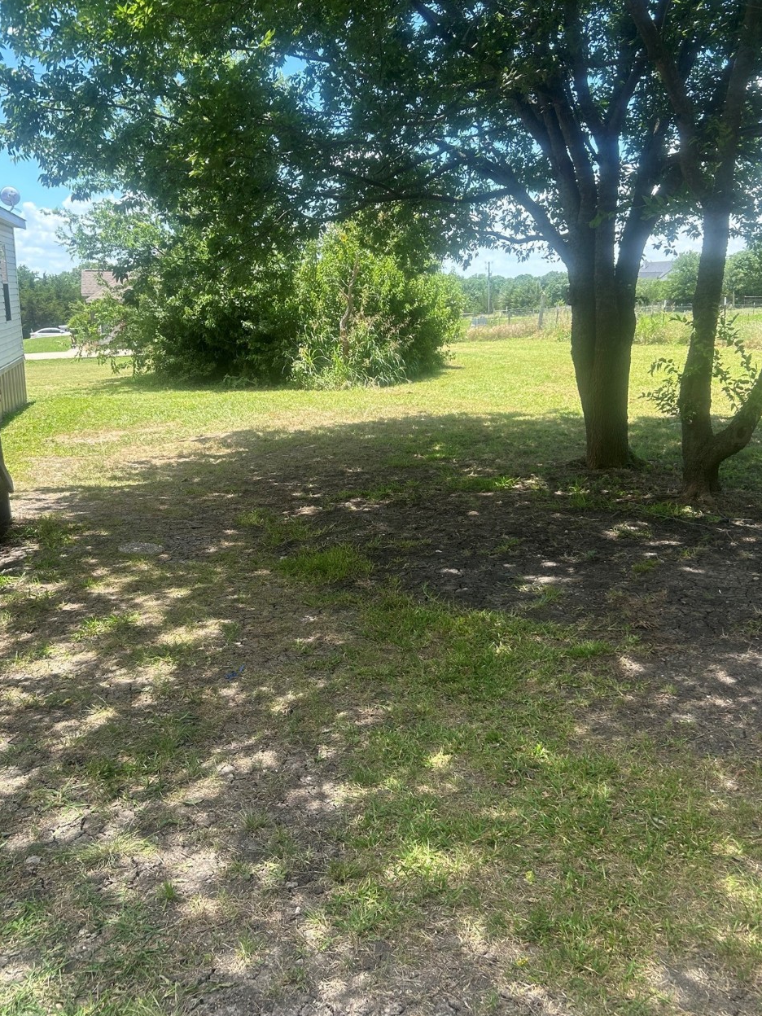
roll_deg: +0.2
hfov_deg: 44.1
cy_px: 468
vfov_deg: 56.7
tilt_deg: -10.9
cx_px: 401
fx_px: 939
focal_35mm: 32
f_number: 1.5
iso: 50
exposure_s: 1/1009
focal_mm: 5.7
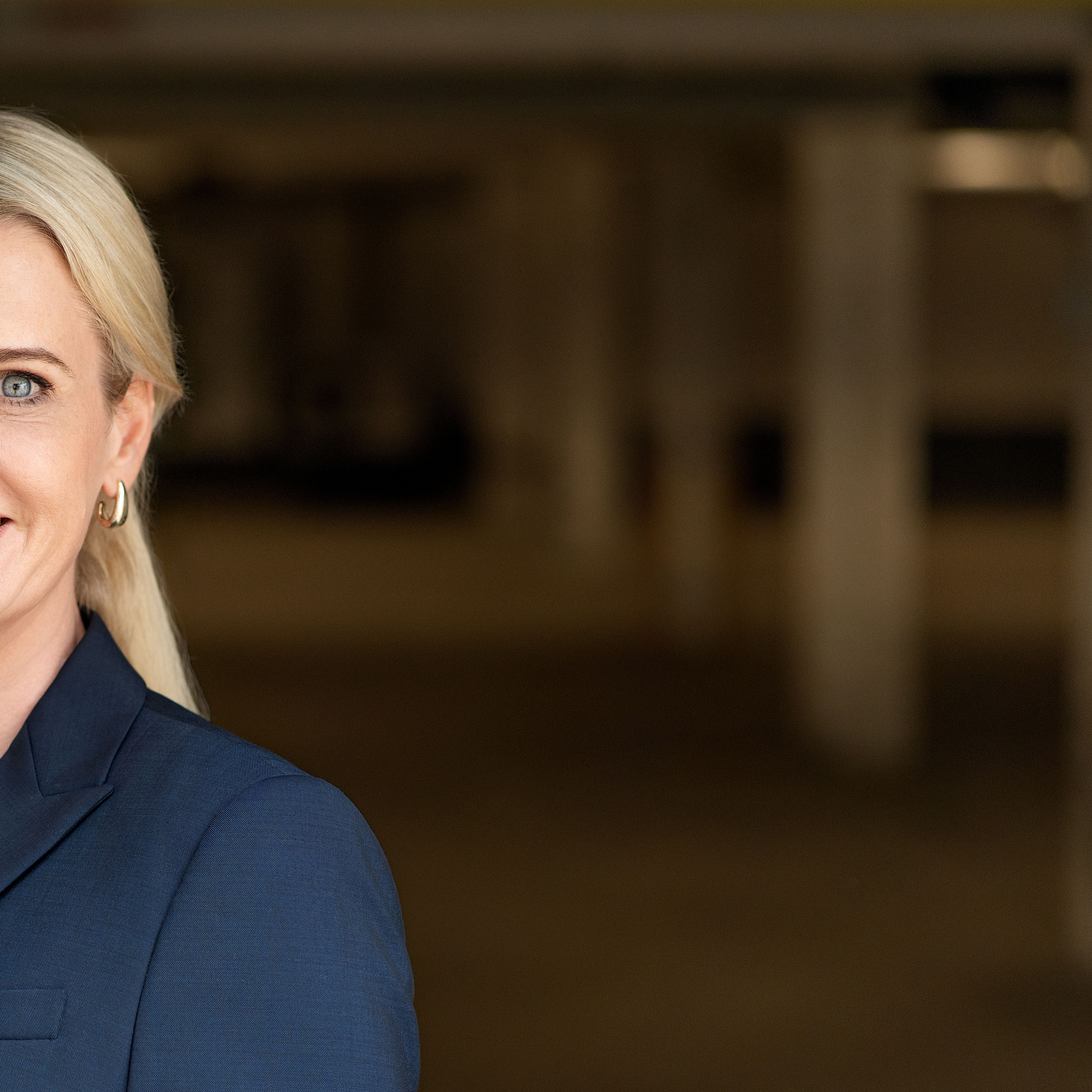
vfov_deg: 12.5
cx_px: 67
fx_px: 4997
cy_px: 643
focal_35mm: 140
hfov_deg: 12.4
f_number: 2.8
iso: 500
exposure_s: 1/400
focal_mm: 85
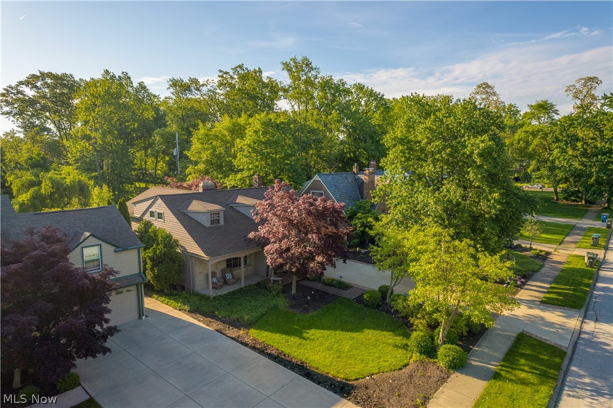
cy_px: 204
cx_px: 306
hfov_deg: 78.6
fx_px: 374
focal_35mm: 22
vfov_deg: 57.2
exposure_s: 1/1600
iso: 100
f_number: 2.8
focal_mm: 8.38
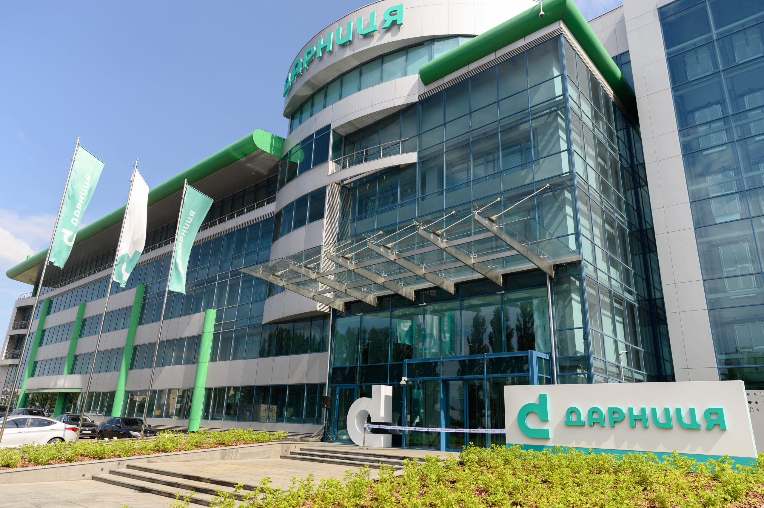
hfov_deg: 73.8
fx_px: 509
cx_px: 382
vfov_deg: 53.1
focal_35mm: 24
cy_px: 254
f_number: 5
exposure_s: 1/500
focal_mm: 24
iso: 100
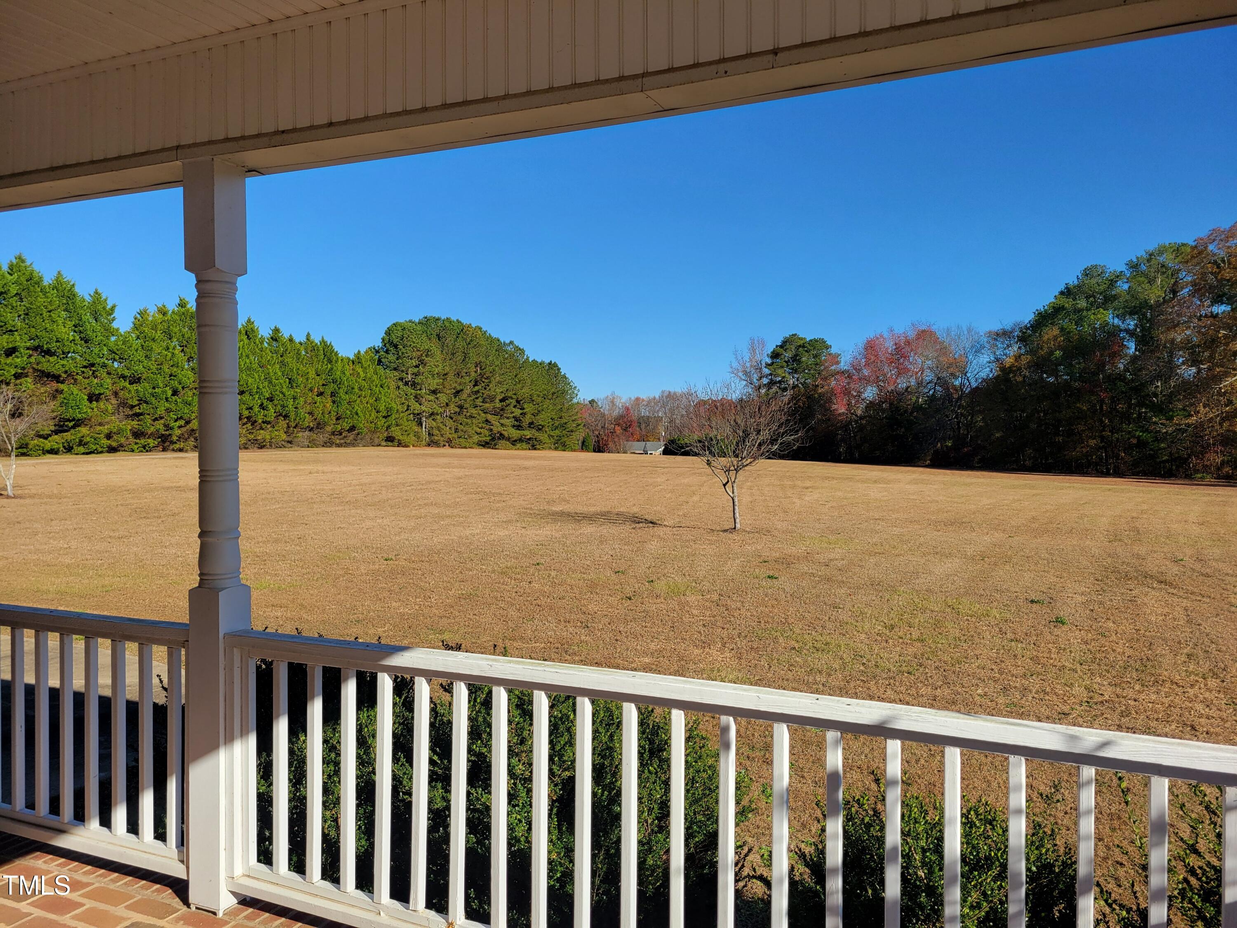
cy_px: 464
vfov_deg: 53.1
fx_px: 929
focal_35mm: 26
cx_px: 618
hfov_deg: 67.3
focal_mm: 5.4
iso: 40
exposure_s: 1/2111
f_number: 1.8
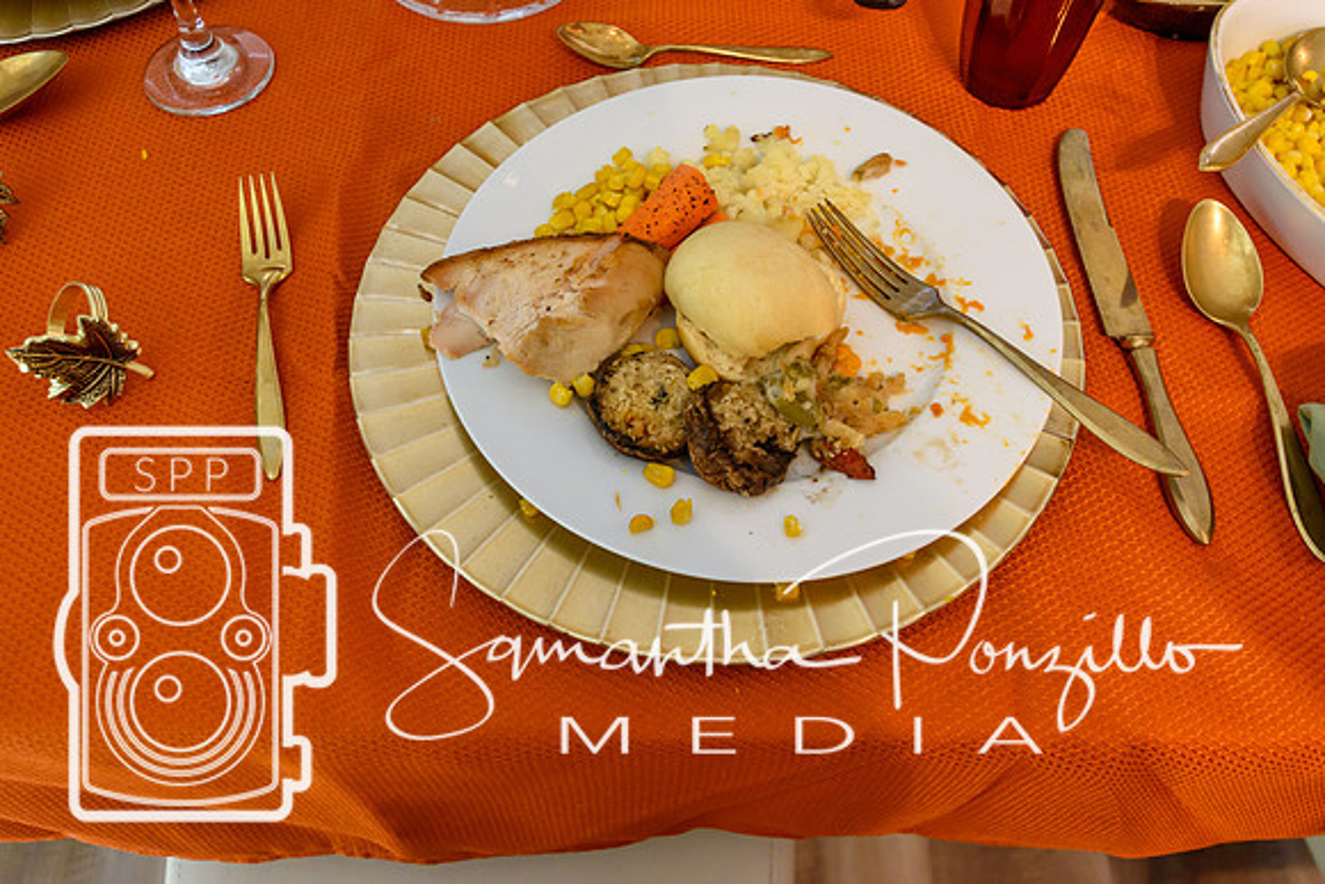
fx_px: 1104
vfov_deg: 43.6
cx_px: 662
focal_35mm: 30
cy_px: 442
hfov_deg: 61.9
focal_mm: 20
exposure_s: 1/60
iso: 1000
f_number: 3.5
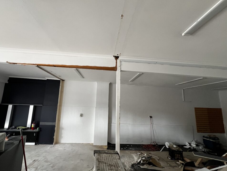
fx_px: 92
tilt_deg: +9.5
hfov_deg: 101.9
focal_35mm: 14
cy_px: 88
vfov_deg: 85.6
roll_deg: -1.3
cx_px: 107
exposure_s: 1/87
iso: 250
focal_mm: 1.57
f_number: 1.8
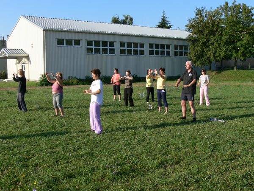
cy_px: 96
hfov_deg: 45.8
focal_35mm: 41
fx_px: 301
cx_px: 127
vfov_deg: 35.1
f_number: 5.6
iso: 80
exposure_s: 1/250
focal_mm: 8.4
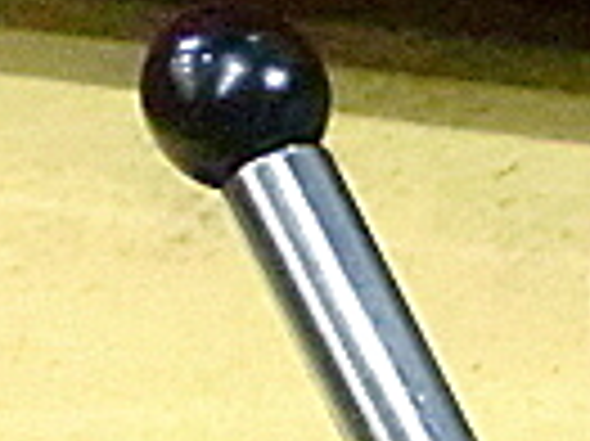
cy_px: 886
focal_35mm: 171
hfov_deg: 10.9
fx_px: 2912
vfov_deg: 8.2
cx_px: 1027
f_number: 3.1
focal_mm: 6.3
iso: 1600
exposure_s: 1/60
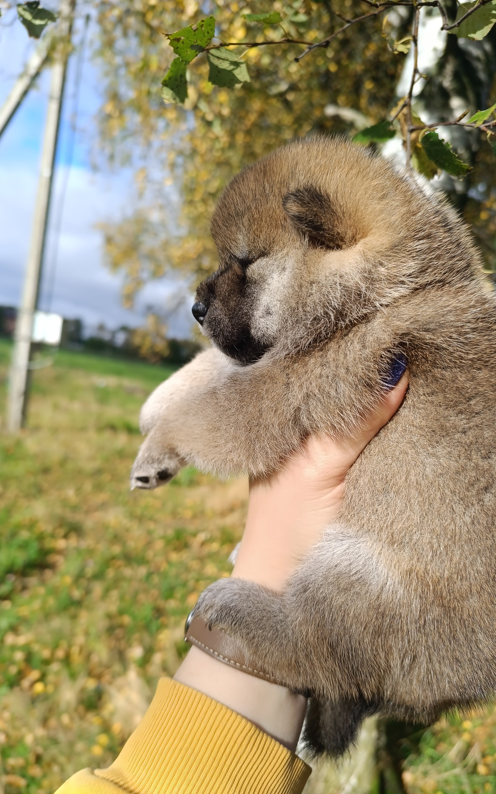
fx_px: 562
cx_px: 302
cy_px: 397
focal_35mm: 26
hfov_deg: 47.3
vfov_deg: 70.4
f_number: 1.65
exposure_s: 1/266
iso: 50
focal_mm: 6.14
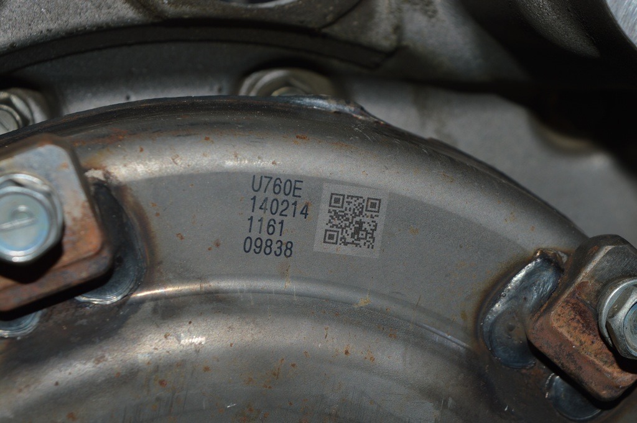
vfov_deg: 16.5
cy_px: 212
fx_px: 1459
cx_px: 318
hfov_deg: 24.6
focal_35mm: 82
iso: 100
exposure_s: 1/60
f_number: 8
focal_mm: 55
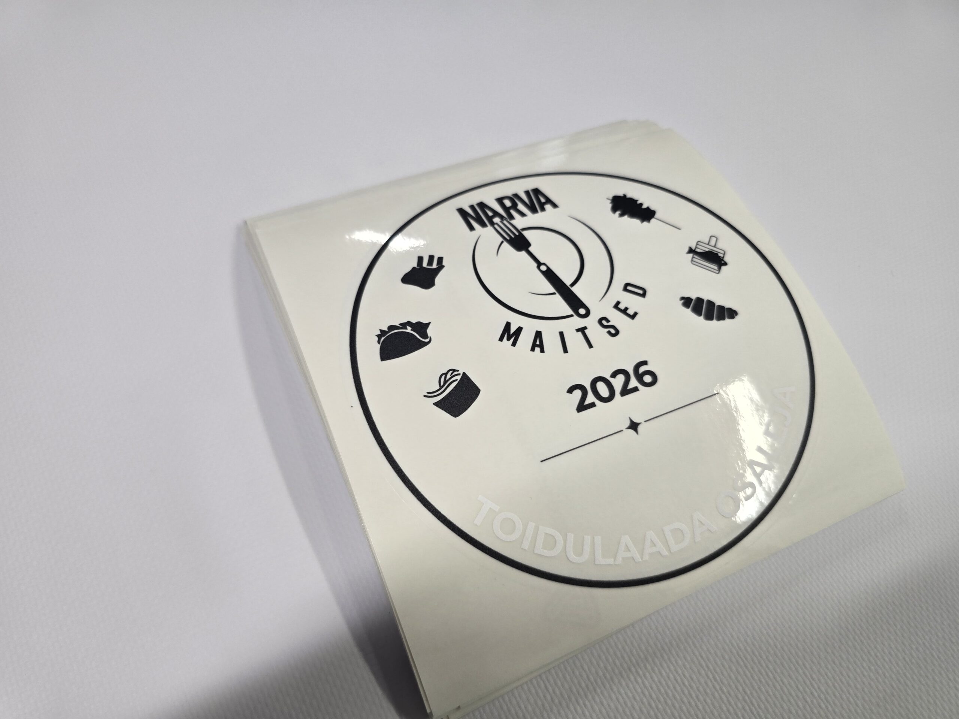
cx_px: 480
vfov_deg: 58.9
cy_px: 360
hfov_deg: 73.9
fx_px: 637
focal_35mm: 23
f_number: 1.7
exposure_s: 1/100
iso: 80
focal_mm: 6.3
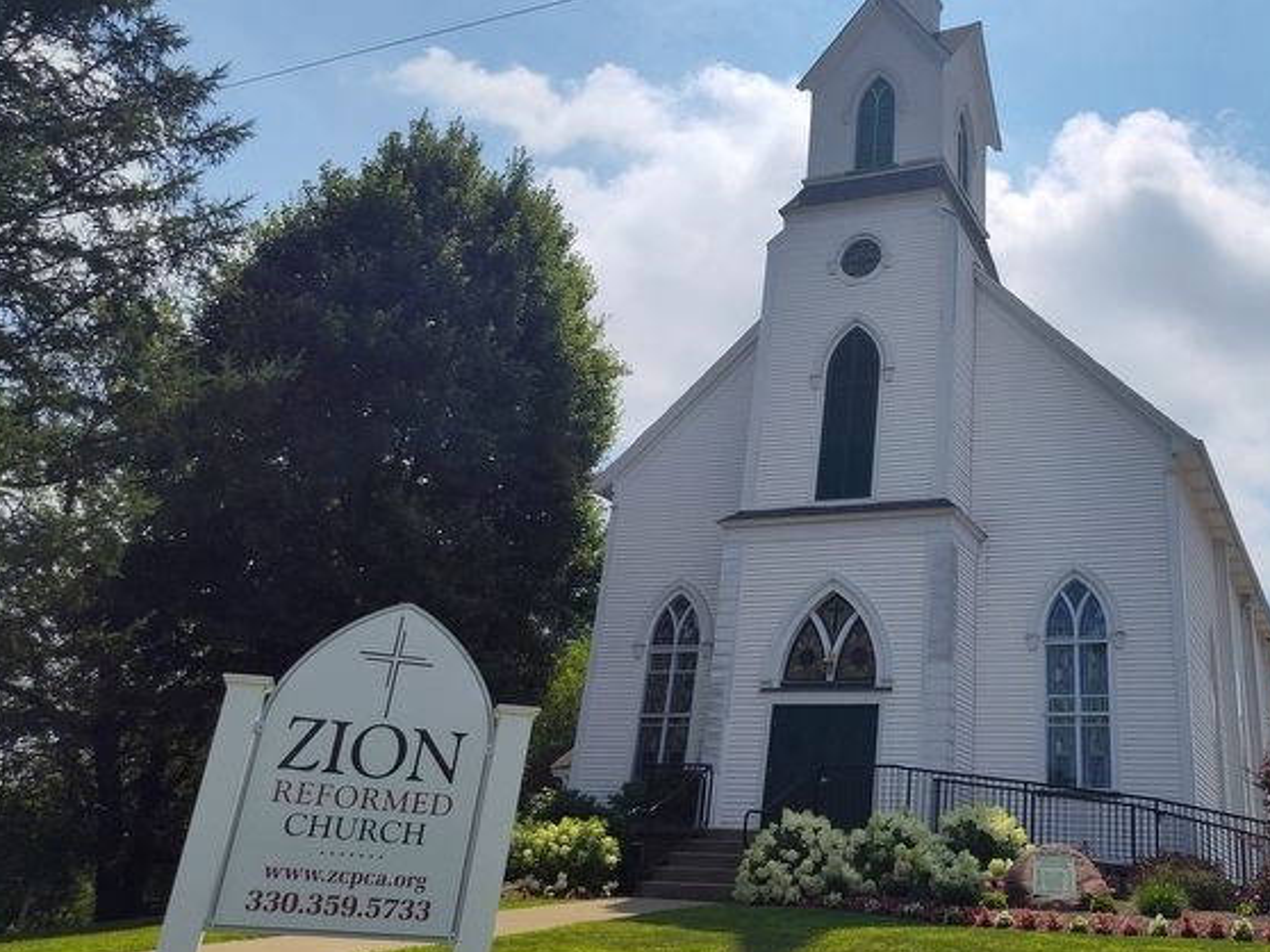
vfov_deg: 42.6
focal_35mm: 33
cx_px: 899
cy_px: 353
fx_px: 1210
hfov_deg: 53.7
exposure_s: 1/5066
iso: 100
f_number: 1.8
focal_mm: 5.56
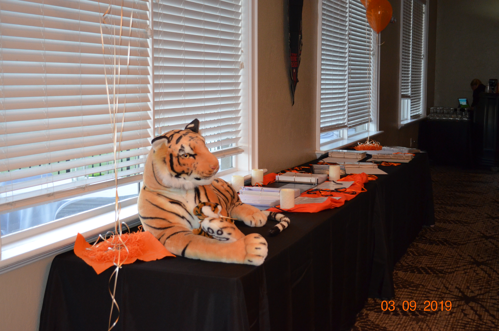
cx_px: 250
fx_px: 705
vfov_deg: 26.4
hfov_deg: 39.0
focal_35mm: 51
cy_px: 166
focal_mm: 34
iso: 1800
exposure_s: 1/60
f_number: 5
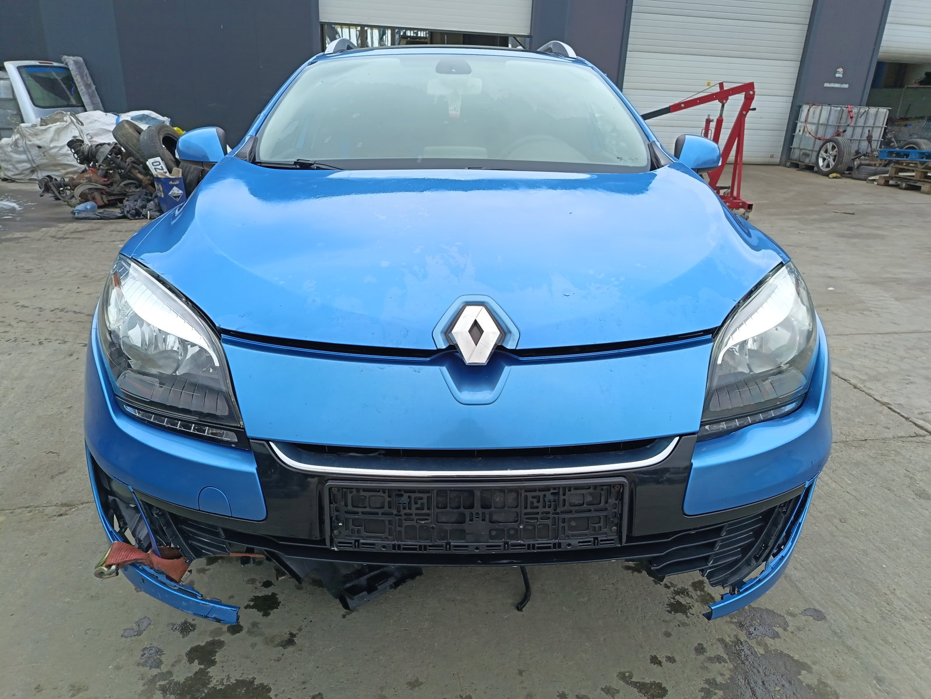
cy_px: 350
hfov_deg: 71.6
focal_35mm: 24
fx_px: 645
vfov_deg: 56.8
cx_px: 466
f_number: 1.75
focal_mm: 5.25
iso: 100
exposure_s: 1/103
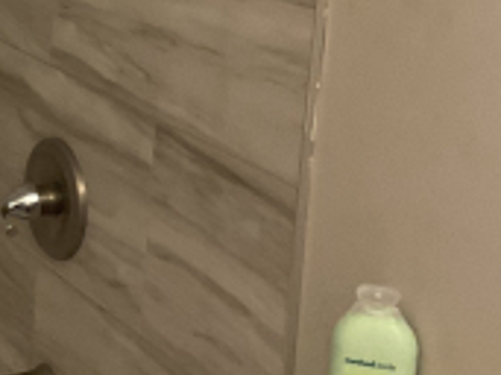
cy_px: 9
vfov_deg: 12.9
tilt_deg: -11.0
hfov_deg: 16.3
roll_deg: -2.0
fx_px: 1634
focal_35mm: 113
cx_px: -177
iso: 125
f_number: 1.8
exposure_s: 1/60
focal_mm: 3
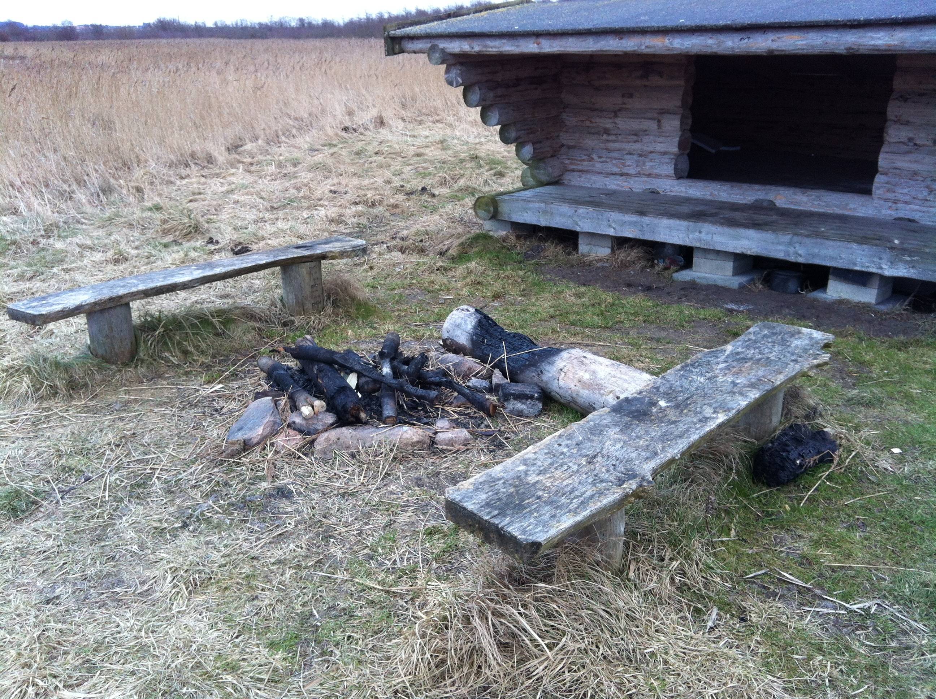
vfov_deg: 40.6
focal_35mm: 35
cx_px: 468
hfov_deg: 52.7
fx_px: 945
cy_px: 350
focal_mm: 3.85
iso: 80
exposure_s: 1/17
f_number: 2.8
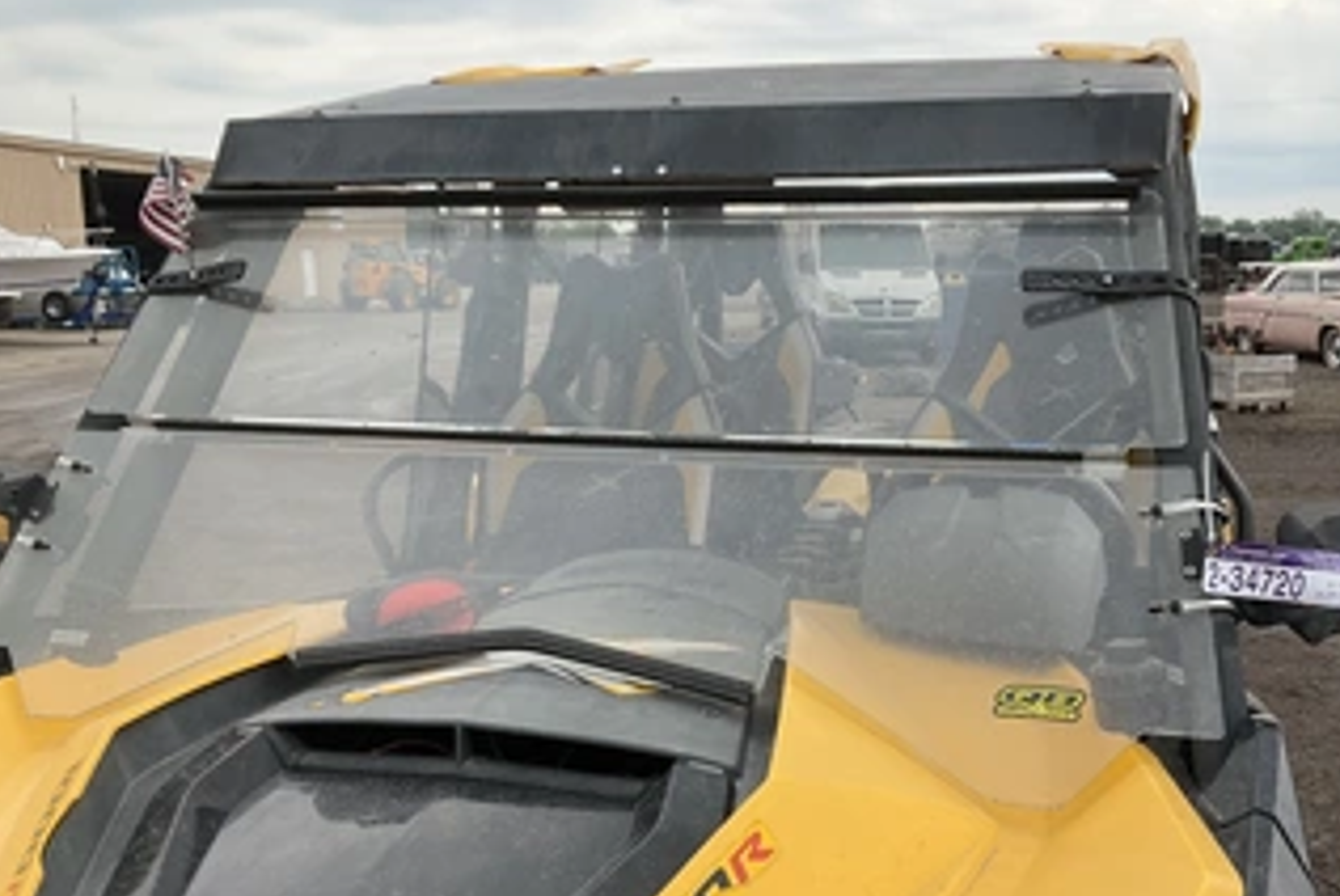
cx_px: 795
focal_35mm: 38
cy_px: 558
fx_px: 1416
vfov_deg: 34.9
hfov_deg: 50.4
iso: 25
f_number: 1.8
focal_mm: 3
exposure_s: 1/898
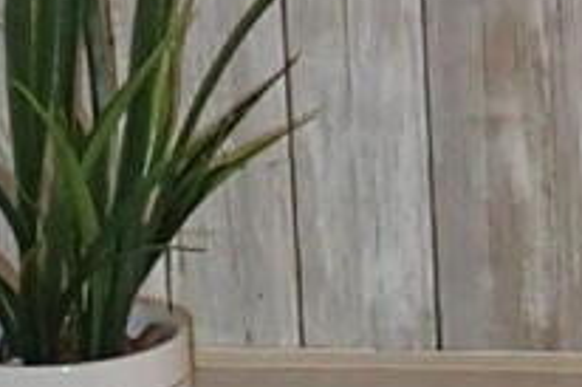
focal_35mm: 253
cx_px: 1139
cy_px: 45
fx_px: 4087
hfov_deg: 7.8
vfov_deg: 5.4
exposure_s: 1/30
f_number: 2
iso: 200
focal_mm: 4.5
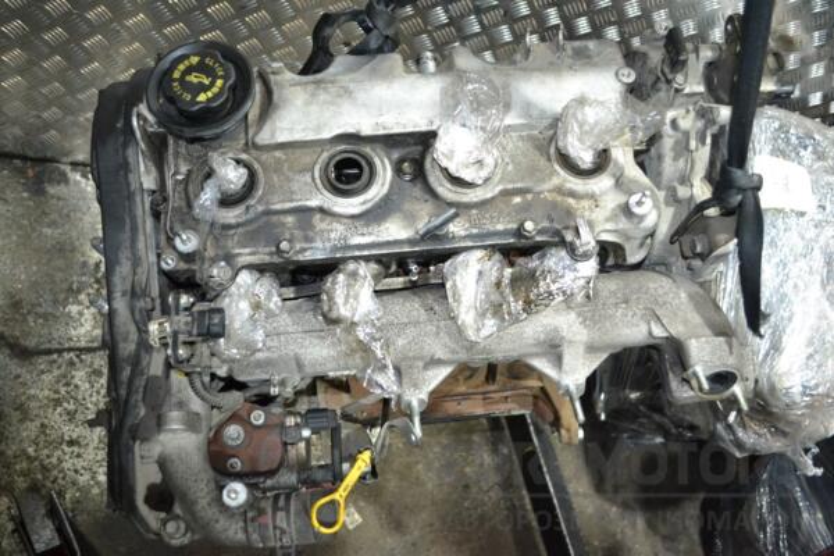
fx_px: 834
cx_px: 417
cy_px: 278
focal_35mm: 36
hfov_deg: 53.1
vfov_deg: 36.9
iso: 2000
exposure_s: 1/60
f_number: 4
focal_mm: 24
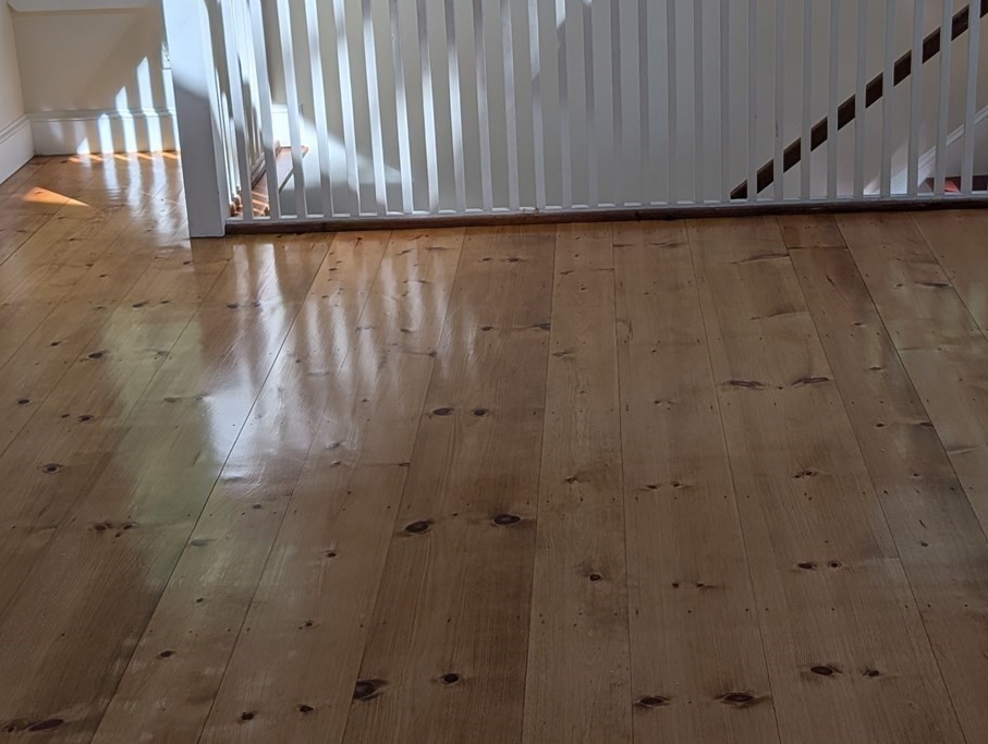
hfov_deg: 35.3
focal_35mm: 54
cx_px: 622
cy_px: 190
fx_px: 1543
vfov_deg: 26.8
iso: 23
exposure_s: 1/962
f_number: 1.68
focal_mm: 6.9
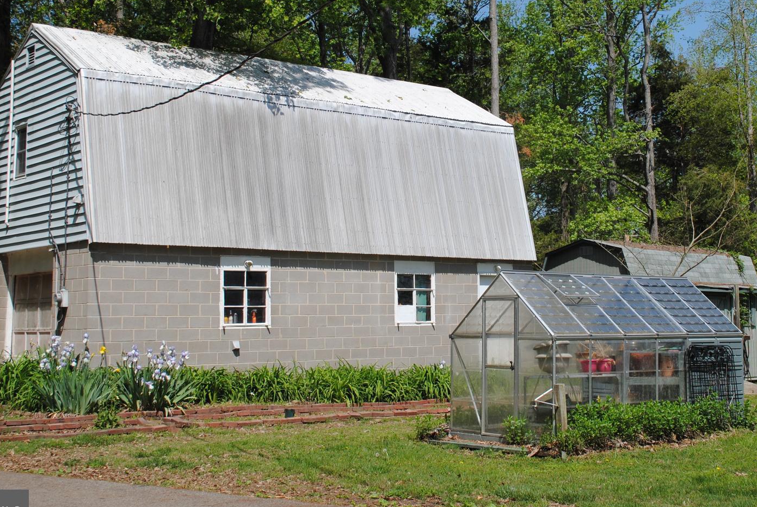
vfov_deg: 25.4
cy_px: 156
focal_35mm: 53
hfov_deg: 37.3
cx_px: 465
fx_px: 1116
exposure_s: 1/250
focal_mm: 24
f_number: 8
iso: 100
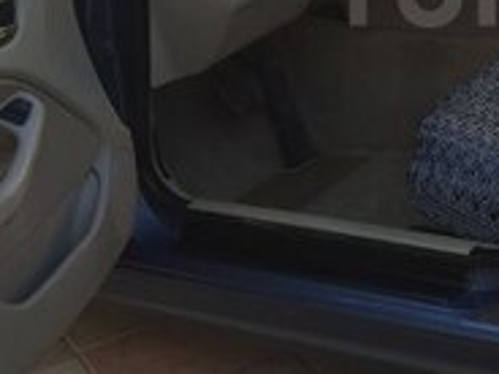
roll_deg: +5.0
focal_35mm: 104
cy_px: -15
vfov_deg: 14.0
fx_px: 1499
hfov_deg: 17.9
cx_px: 605
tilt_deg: -21.0
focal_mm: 4.15
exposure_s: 1/271
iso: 32
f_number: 2.2
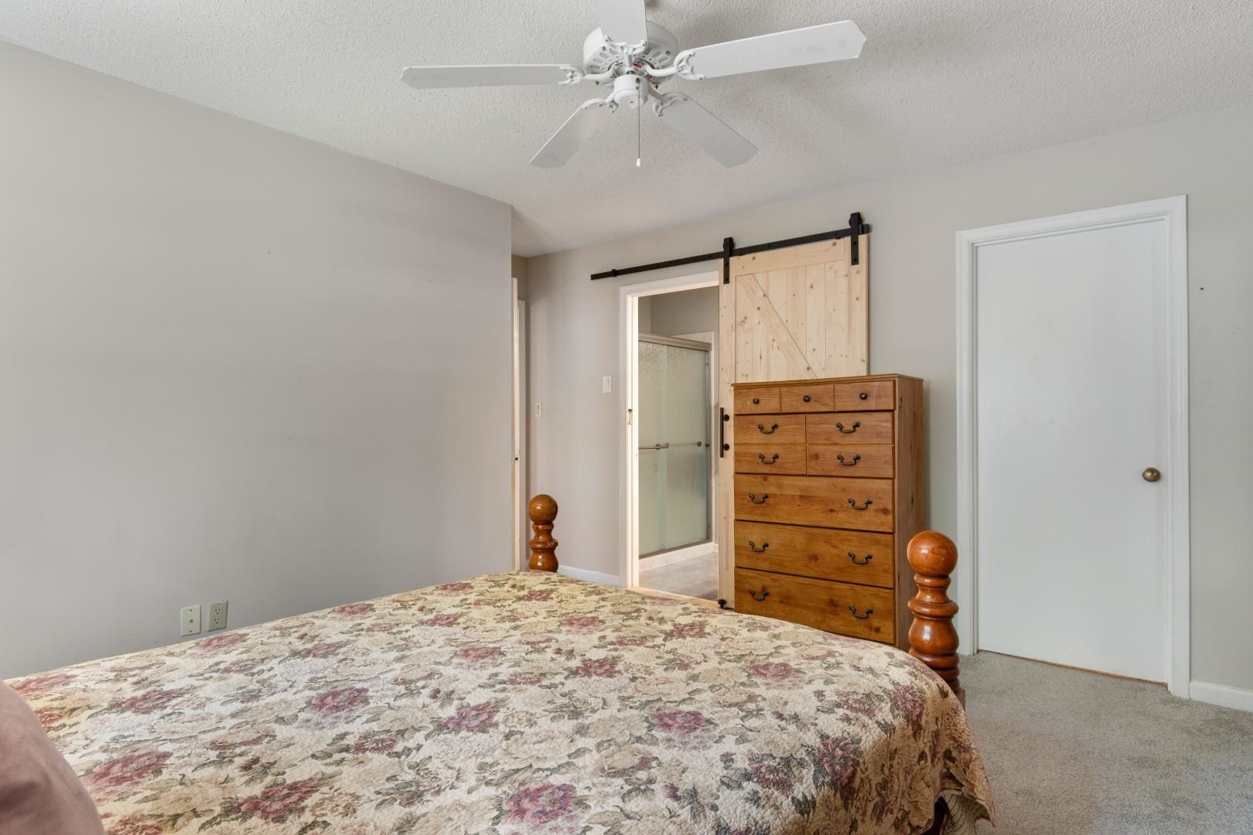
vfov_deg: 64.6
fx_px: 661
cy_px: 418
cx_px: 626
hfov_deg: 86.9
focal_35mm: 19
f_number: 4.8
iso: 100
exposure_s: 1/5
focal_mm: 13
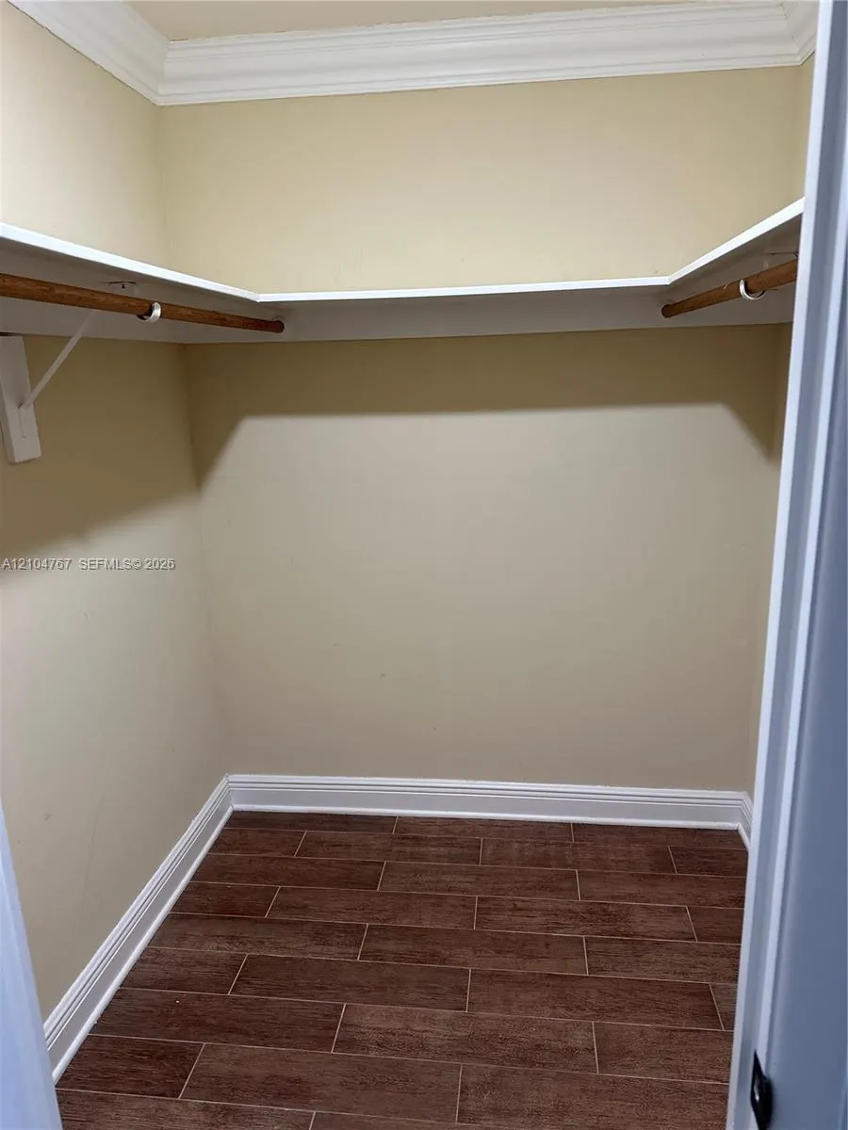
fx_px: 784
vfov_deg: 71.6
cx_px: 424
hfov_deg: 56.8
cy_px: 565
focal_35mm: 24
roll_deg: +1.6
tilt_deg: -13.8
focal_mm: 6.86
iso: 160
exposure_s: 1/60
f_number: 1.78
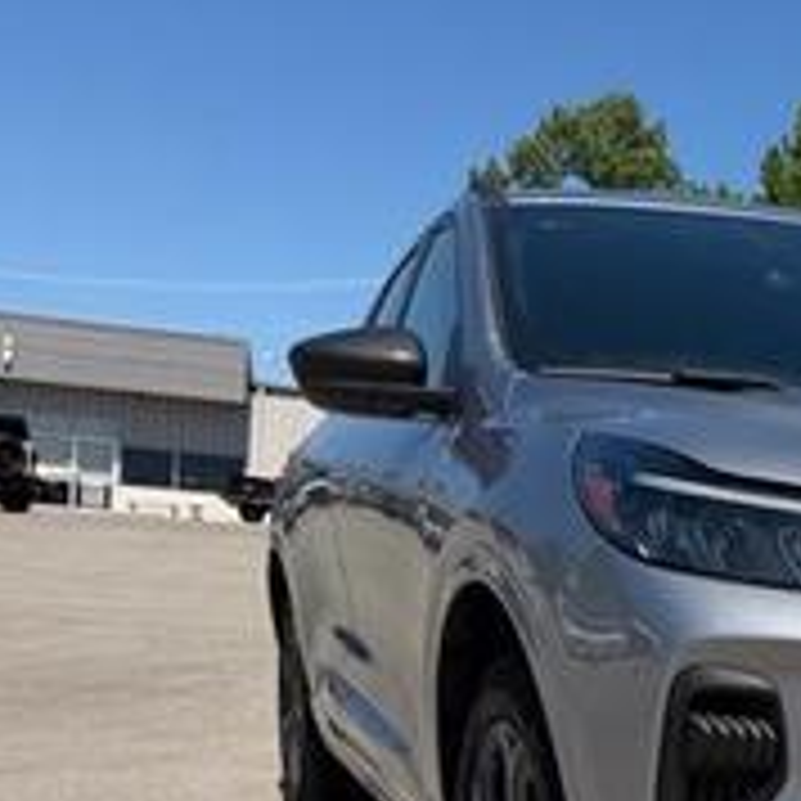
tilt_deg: -3.9
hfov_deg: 25.5
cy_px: 734
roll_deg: -3.5
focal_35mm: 60
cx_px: 976
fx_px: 1571
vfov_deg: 27.5
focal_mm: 6.76
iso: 80
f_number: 1.78
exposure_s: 1/4975
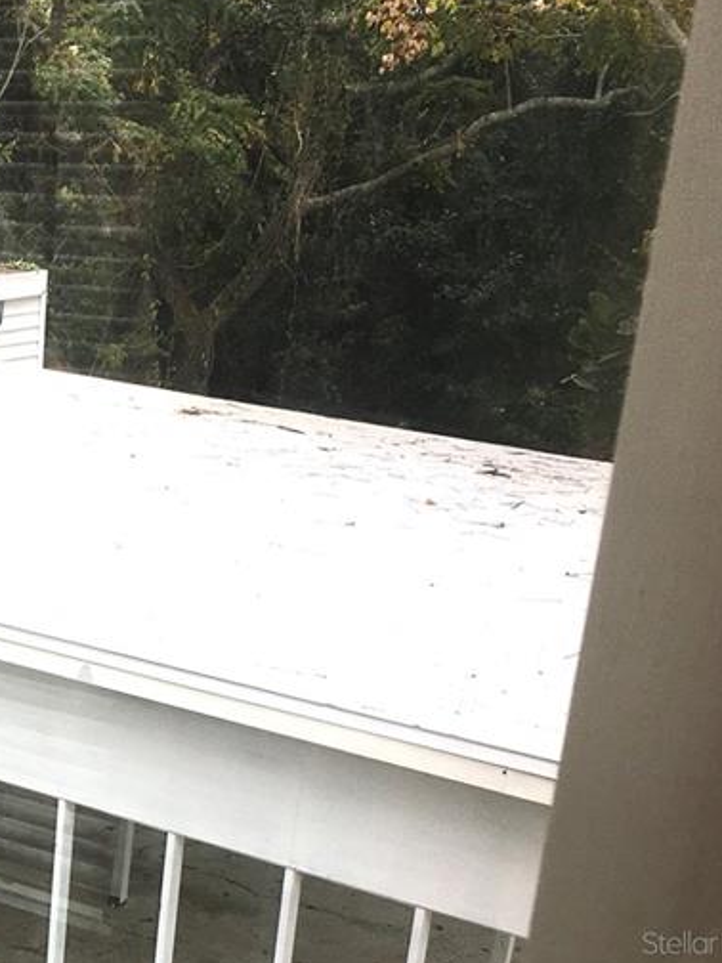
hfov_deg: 20.3
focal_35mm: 69
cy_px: 942
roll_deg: -0.5
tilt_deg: -24.4
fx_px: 1919
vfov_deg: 26.8
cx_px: -82
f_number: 2.2
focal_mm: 4.15
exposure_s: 1/192
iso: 25
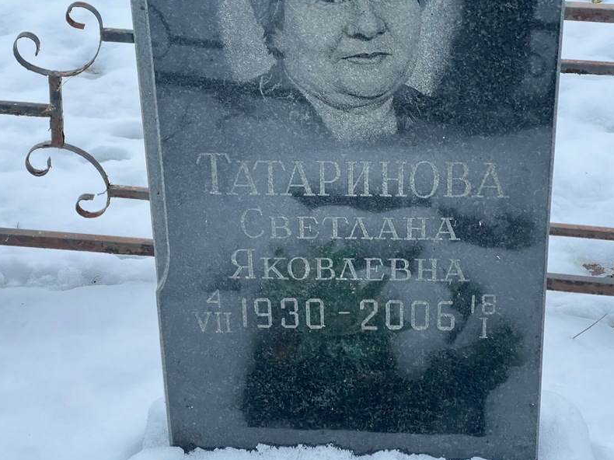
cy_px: 231
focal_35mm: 78
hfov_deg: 25.0
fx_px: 1383
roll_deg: -0.1
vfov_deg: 18.9
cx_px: 306
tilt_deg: -26.7
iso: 250
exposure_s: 1/60
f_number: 2.8
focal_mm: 9
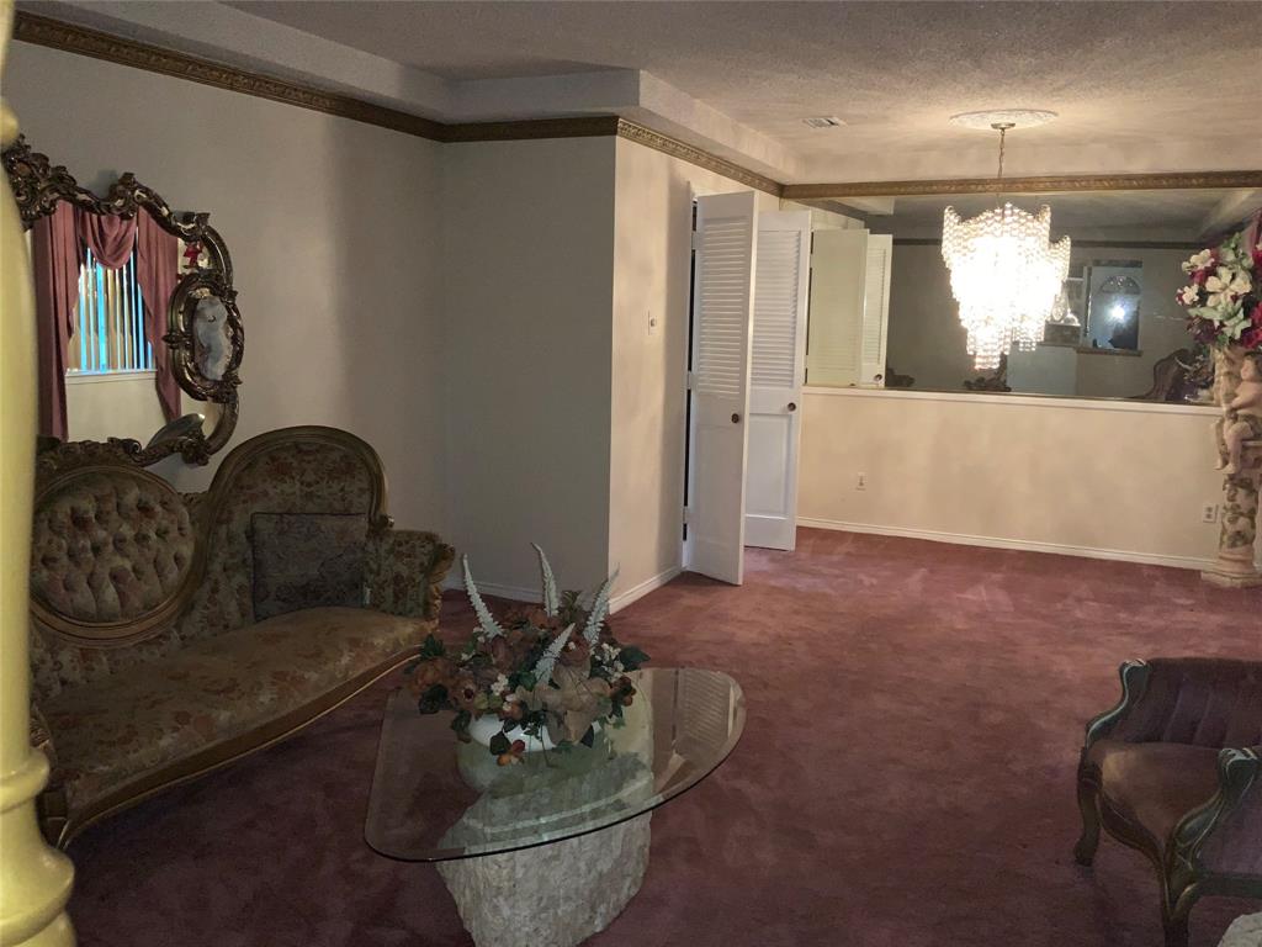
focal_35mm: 29
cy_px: 474
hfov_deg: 61.7
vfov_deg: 48.2
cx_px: 631
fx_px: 1057
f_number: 1.8
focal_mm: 3
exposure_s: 1/40
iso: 64
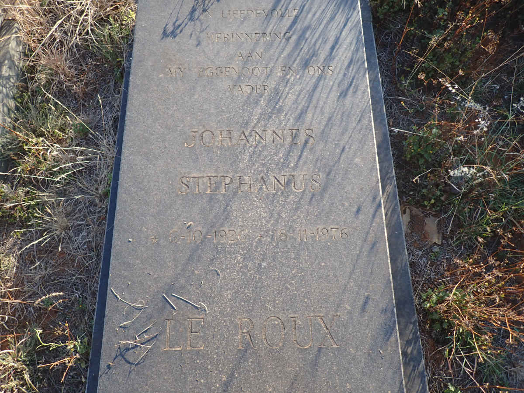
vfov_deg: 54.9
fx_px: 378
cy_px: 196
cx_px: 262
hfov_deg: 69.4
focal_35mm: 25
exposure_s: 1/400
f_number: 2
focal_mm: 4.5
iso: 100
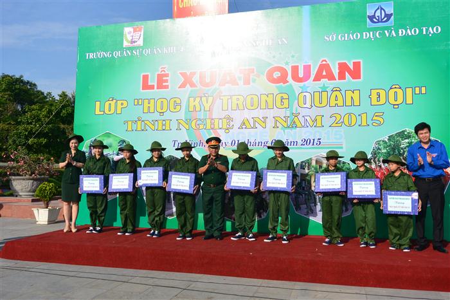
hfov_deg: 54.5
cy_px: 150
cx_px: 225
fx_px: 437
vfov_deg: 37.8
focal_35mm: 35
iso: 160
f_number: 5.6
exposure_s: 1/1600
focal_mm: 13.1
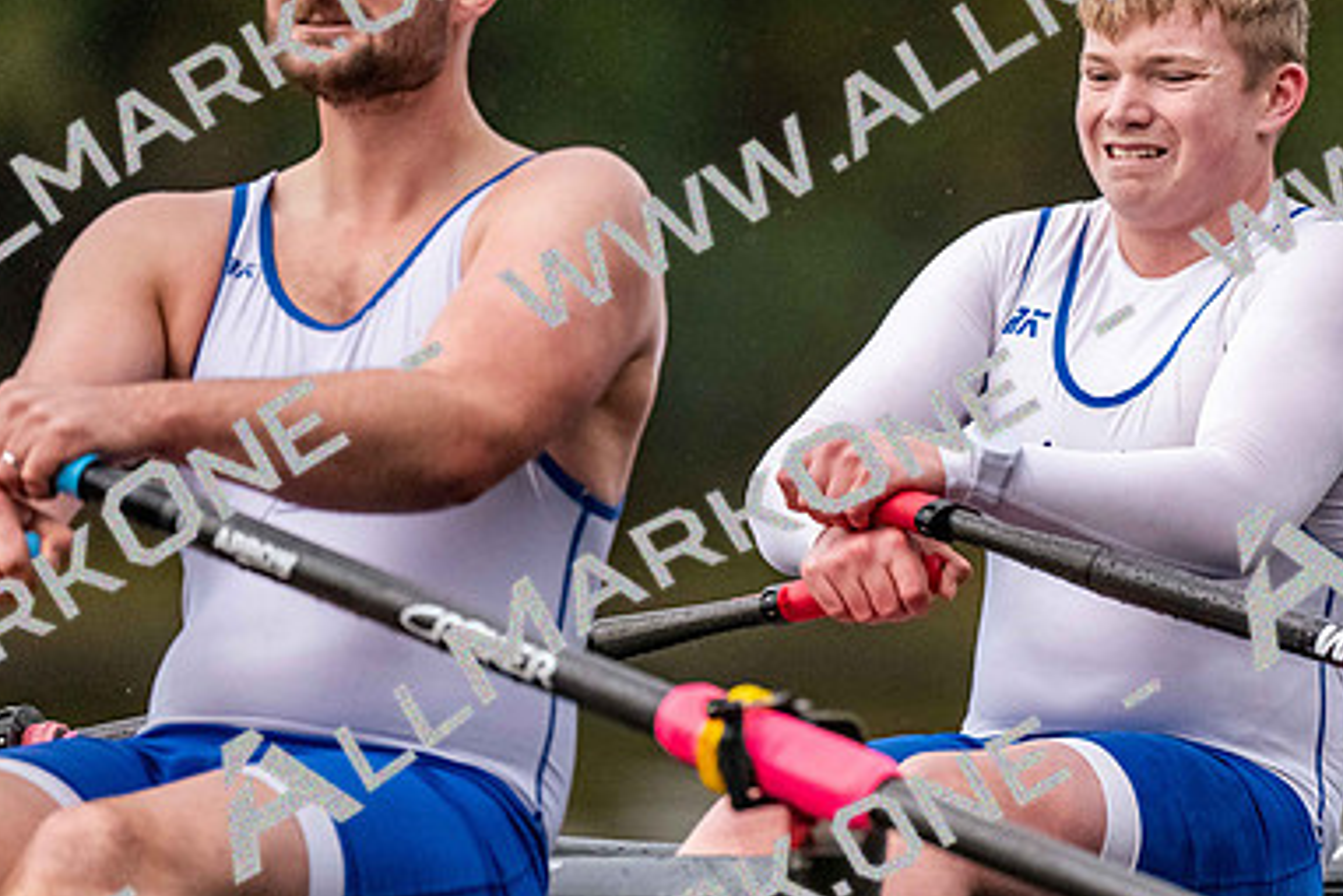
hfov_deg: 2.3
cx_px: 935
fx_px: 33959
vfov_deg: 1.5
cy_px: 339
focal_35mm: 910
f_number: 4
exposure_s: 1/1600
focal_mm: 600
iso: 8000
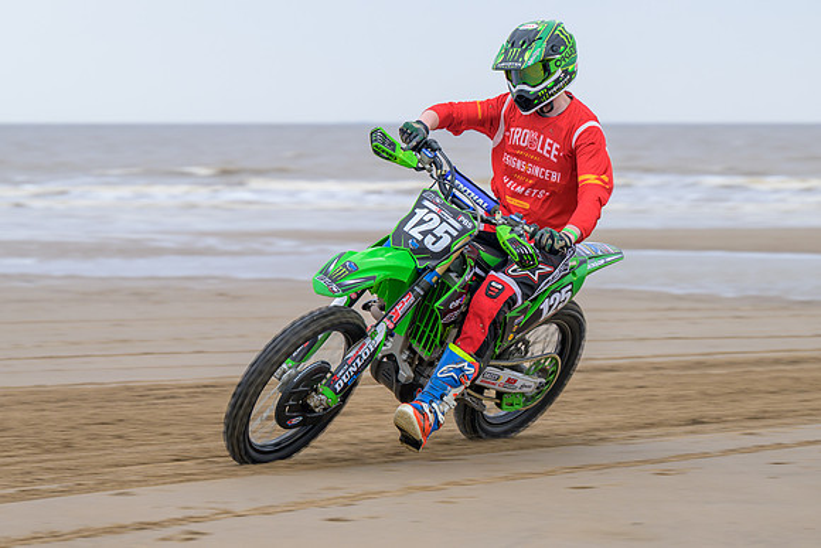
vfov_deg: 9.3
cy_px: 274
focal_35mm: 148
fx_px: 3383
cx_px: 410
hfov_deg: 13.8
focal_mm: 99
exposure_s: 1/200
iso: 100
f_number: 4
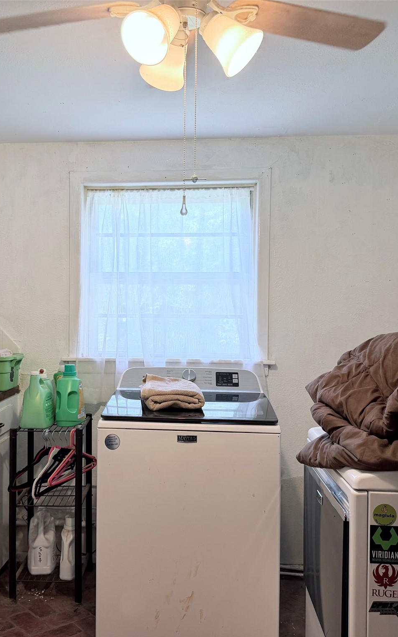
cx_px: 134
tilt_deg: -0.9
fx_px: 590
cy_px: 319
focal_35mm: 34
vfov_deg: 56.7
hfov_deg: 36.9
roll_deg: -0.1
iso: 100
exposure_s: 1/120
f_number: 1.78
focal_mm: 6.76
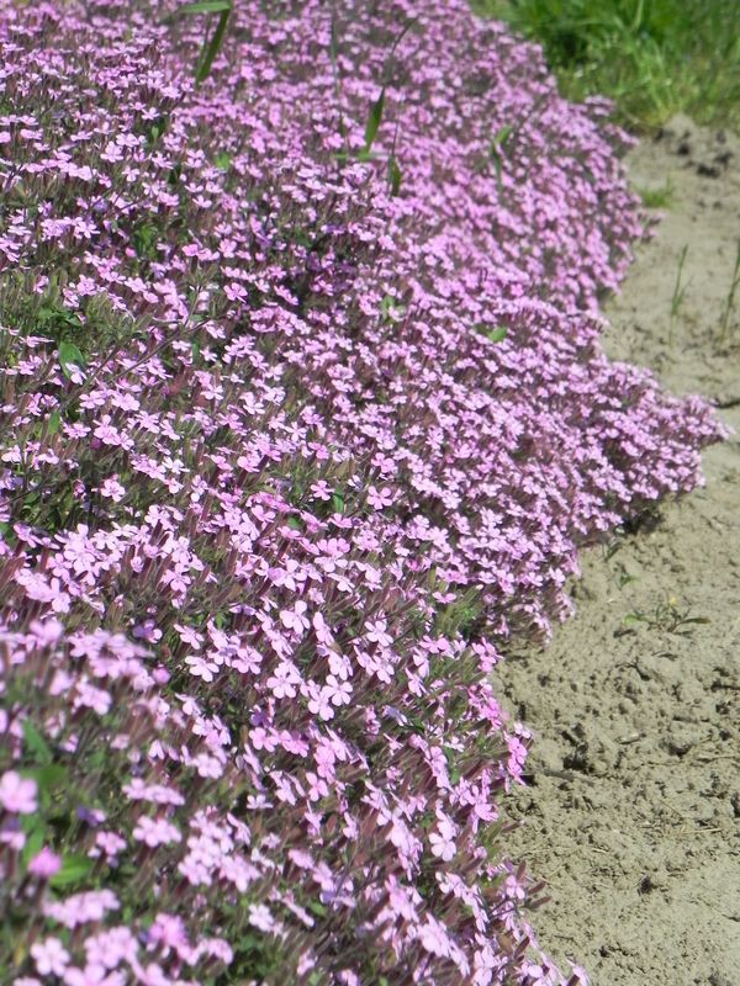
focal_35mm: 105
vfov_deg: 18.7
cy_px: 493
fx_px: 2993
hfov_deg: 14.1
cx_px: 370
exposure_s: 1/2000
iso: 186
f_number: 4
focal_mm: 18.8
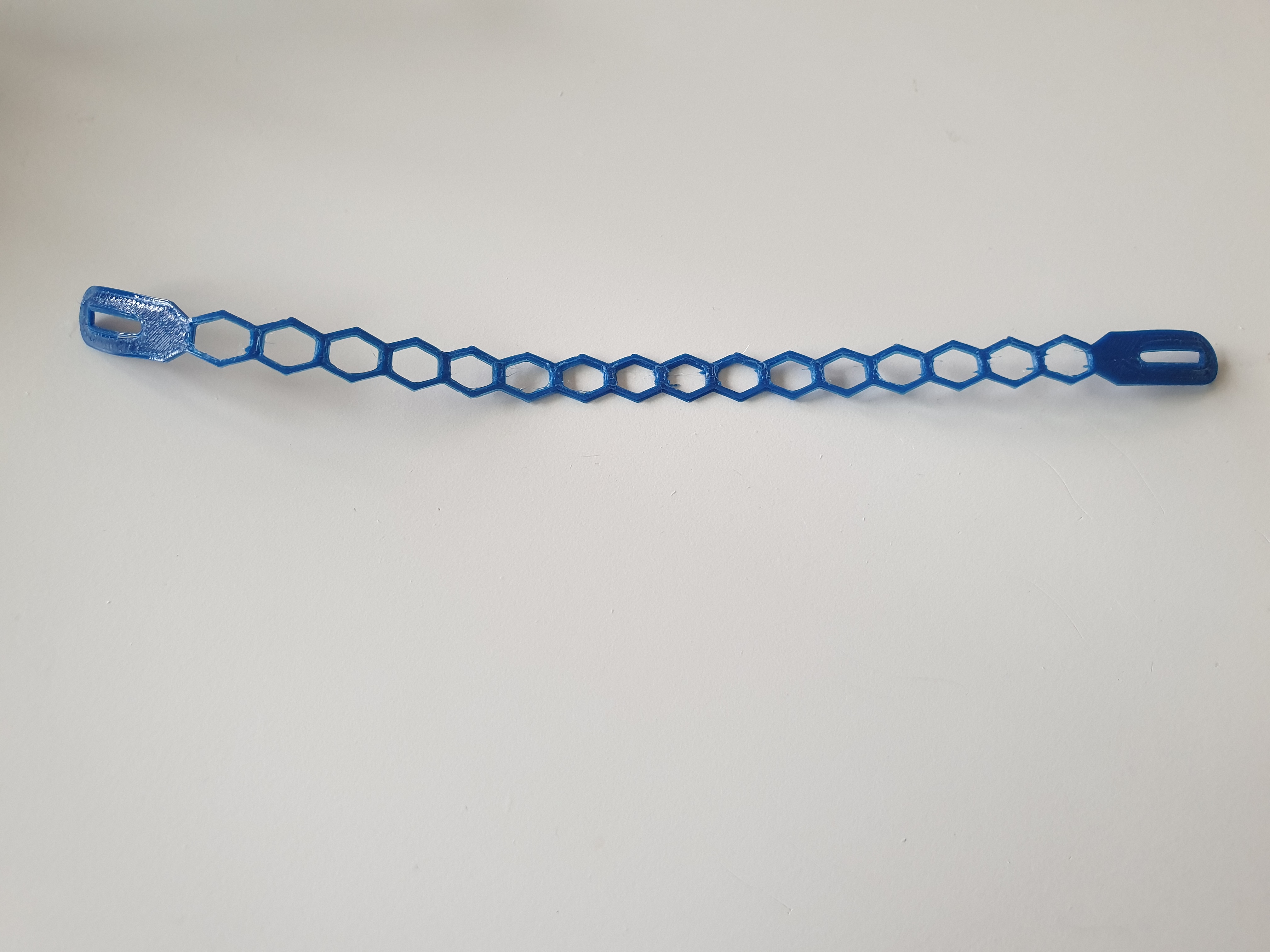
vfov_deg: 53.1
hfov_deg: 67.3
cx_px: 635
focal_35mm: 26
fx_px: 954
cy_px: 476
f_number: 2.4
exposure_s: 1/60
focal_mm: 4.3
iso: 250
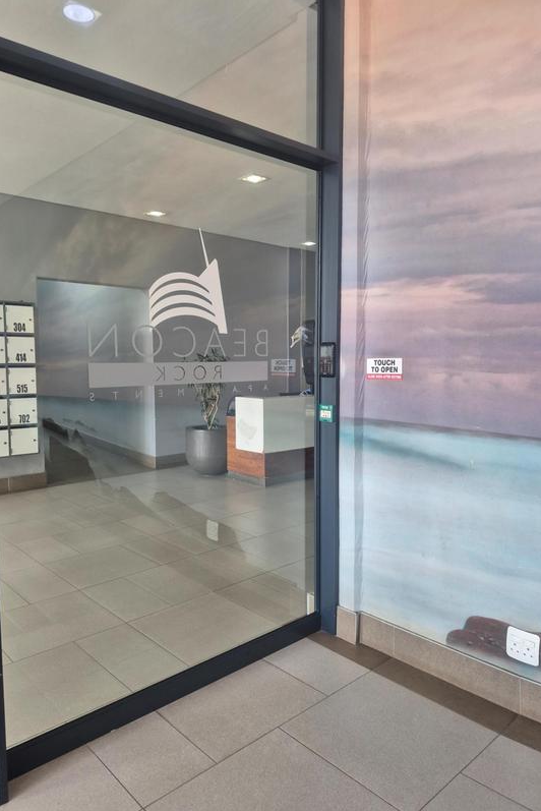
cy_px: 405
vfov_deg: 73.7
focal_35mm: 24
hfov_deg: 53.1
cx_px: 253
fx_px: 540
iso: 125
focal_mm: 5.4
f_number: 1.8
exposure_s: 1/50
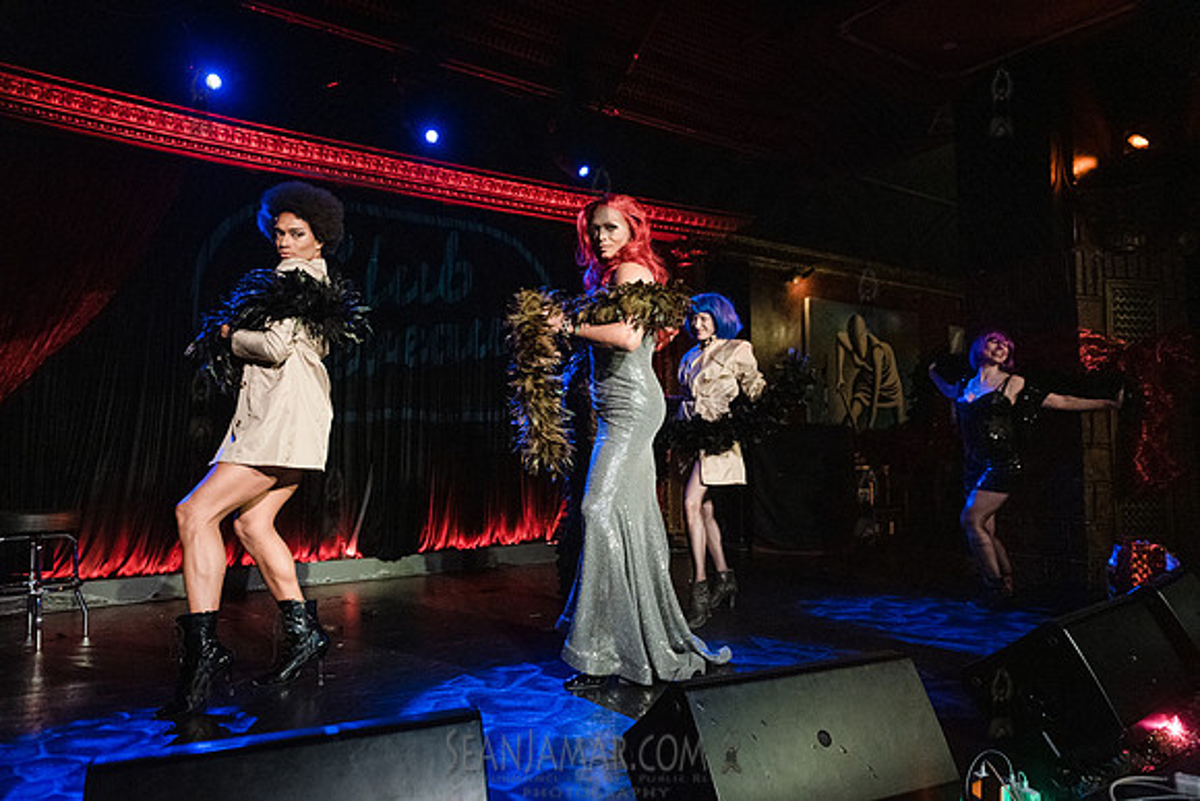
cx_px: 600
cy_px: 400
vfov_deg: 53.2
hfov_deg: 73.7
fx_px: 800
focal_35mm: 24
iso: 5000
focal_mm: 24
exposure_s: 1/320
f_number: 3.5
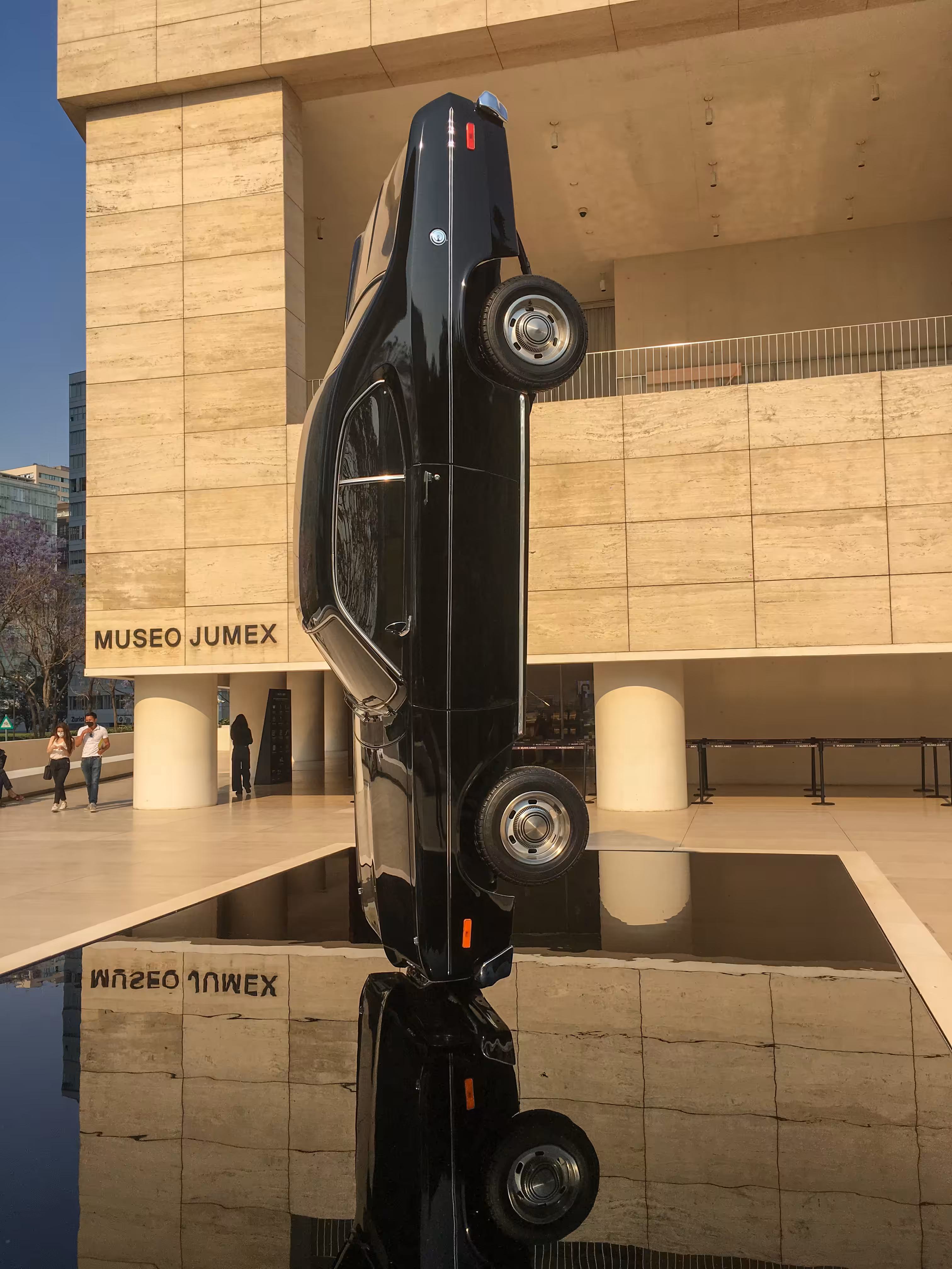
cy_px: 634
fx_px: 1063
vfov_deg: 61.7
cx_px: 476
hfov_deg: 48.2
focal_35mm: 29
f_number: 2.2
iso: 25
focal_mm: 4.15
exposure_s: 1/1700
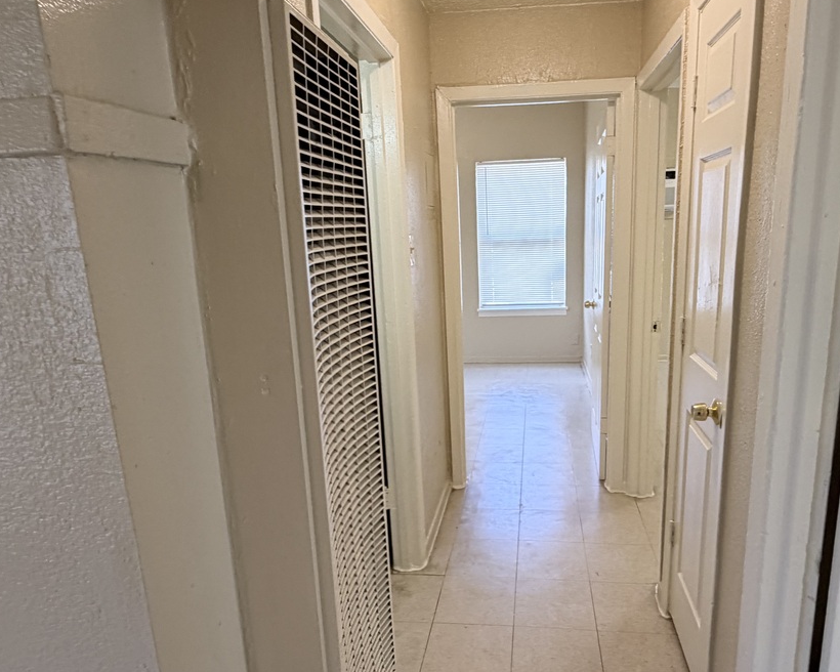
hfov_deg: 70.0
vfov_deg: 58.7
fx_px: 597
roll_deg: +2.4
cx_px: 477
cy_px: 358
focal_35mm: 24
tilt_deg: -13.1
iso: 250
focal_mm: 2.22
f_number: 2.2
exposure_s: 1/60
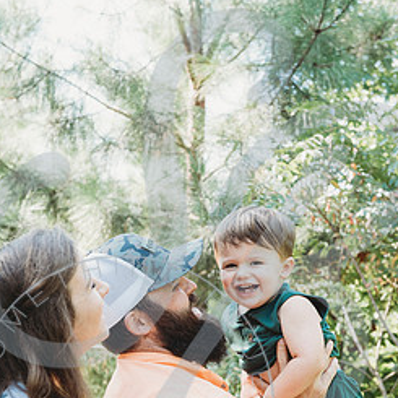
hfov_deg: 23.1
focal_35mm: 75
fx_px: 976
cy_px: 283
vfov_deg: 22.9
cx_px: 197
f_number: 5
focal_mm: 48
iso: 200
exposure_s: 1/125
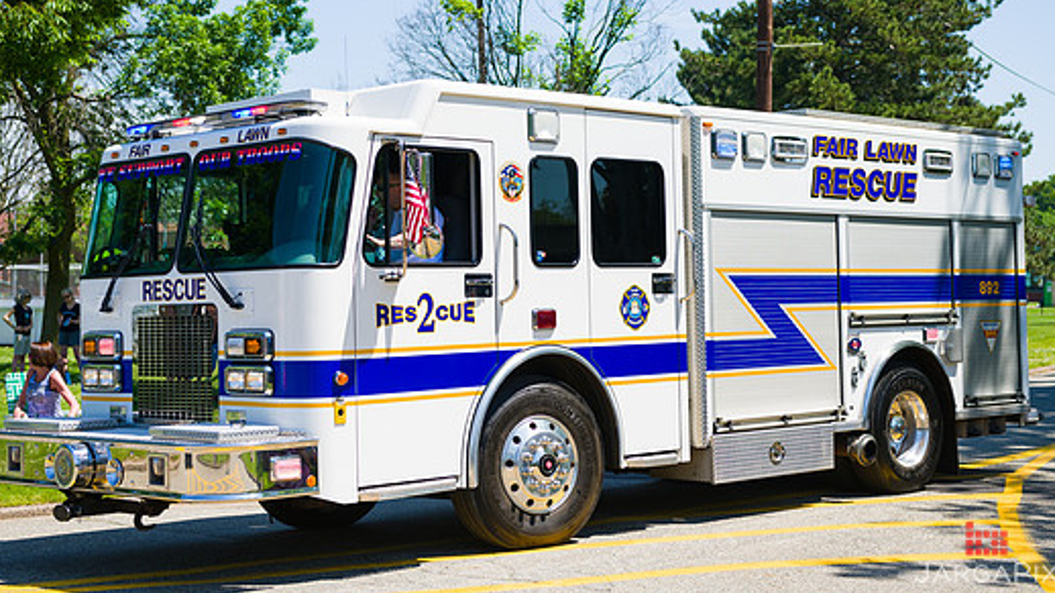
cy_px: 233
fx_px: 1706
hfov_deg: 34.4
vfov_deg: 19.7
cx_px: 519
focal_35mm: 61
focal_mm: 52
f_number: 5
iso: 200
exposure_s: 1/1600
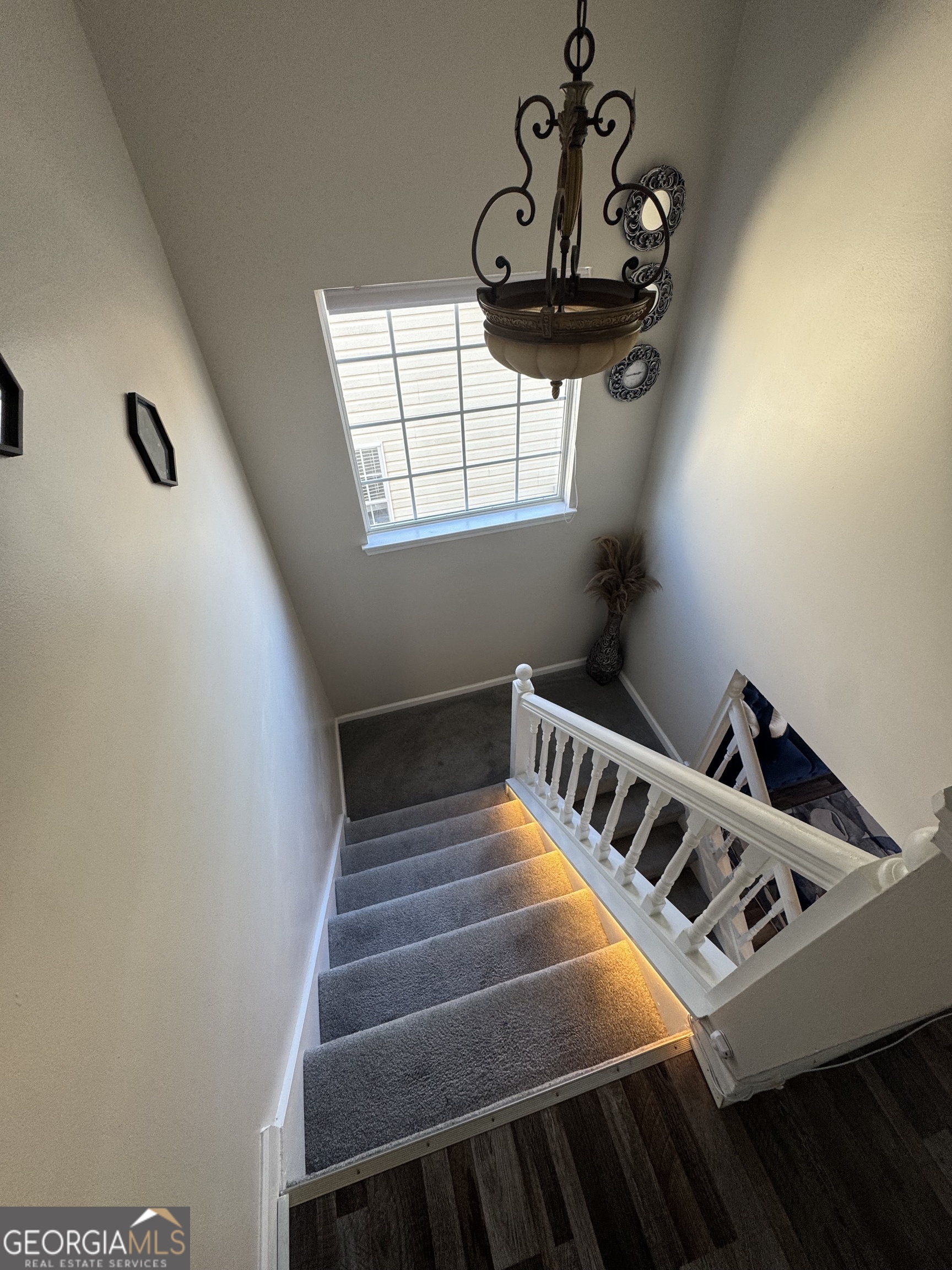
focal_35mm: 14
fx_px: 513
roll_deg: +3.0
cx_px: 476
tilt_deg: -43.6
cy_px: 635
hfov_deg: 85.7
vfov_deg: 102.1
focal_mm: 2.22
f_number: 2.2
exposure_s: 1/99
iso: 100
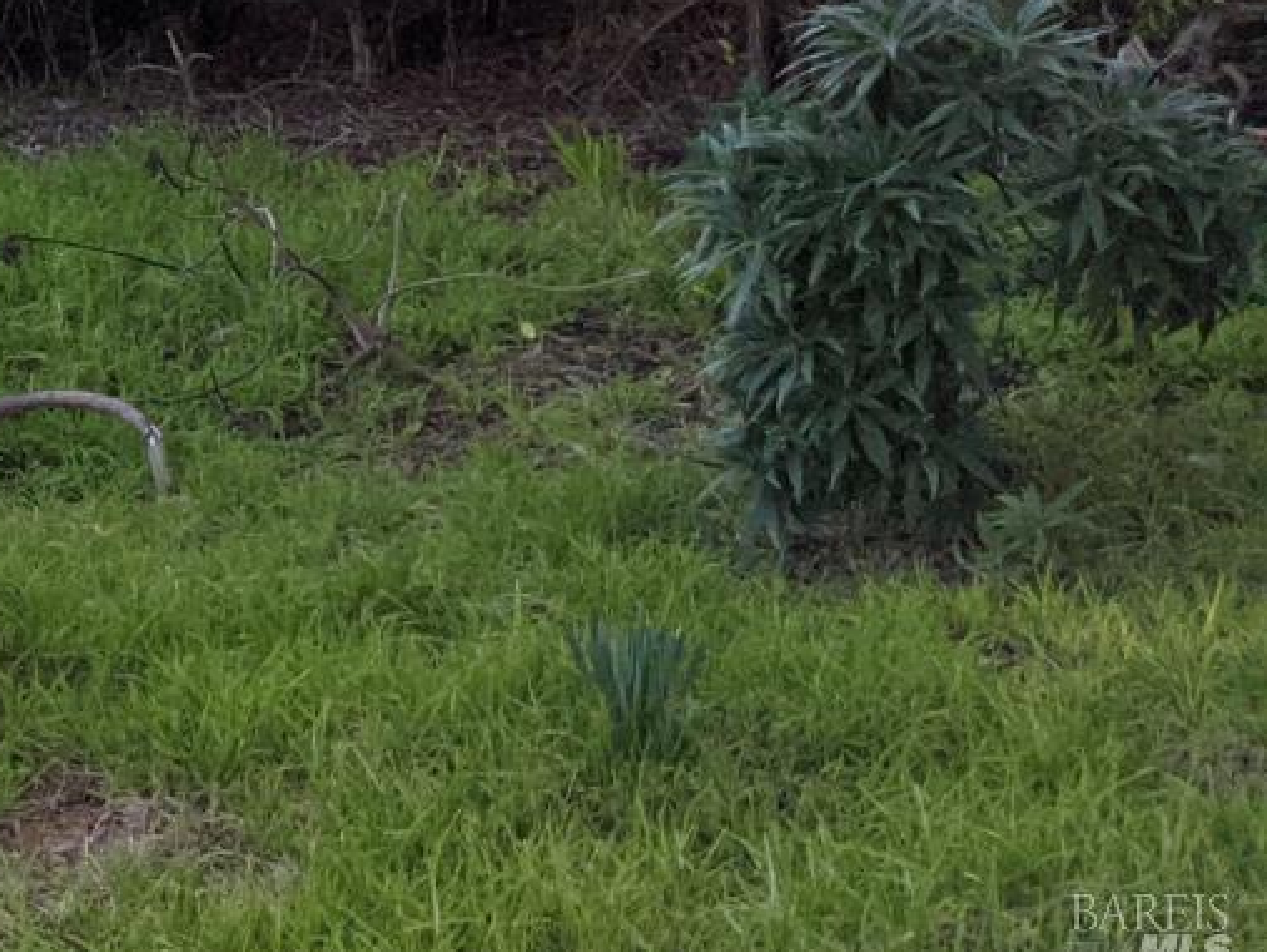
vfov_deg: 17.0
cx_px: -603
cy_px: -407
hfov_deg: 20.9
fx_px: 2930
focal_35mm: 80
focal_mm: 4.38
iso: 75
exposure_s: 1/1020
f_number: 1.73
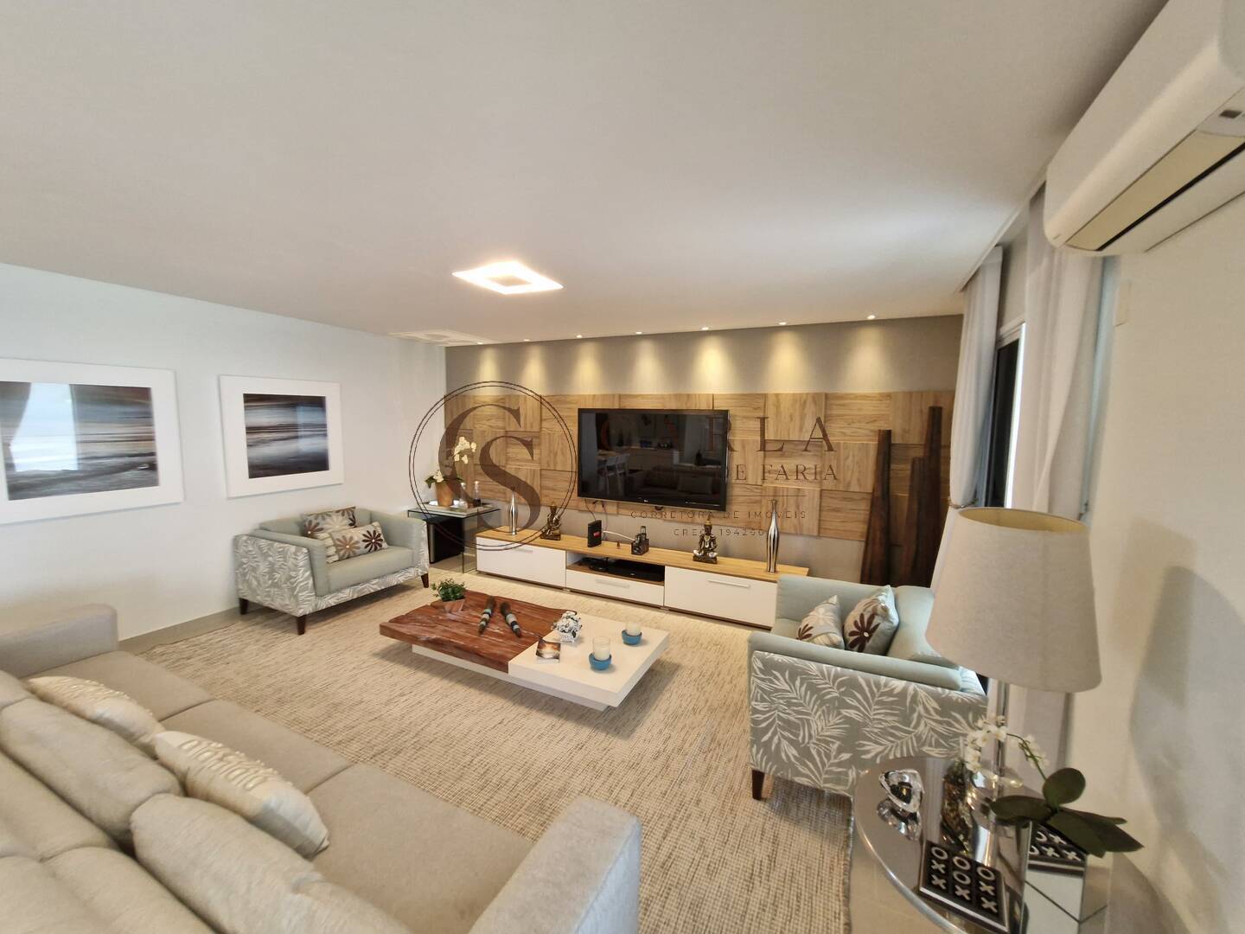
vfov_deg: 89.9
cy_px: 467
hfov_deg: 106.2
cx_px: 622
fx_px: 468
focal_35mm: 13
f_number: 2.2
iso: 250
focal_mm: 1.74
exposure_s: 1/60
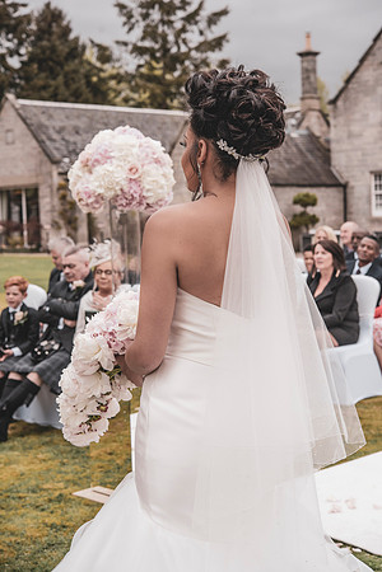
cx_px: 191
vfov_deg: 33.4
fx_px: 955
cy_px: 286
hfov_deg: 22.6
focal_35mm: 60
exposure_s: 1/1250
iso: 400
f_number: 5.6
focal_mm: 60
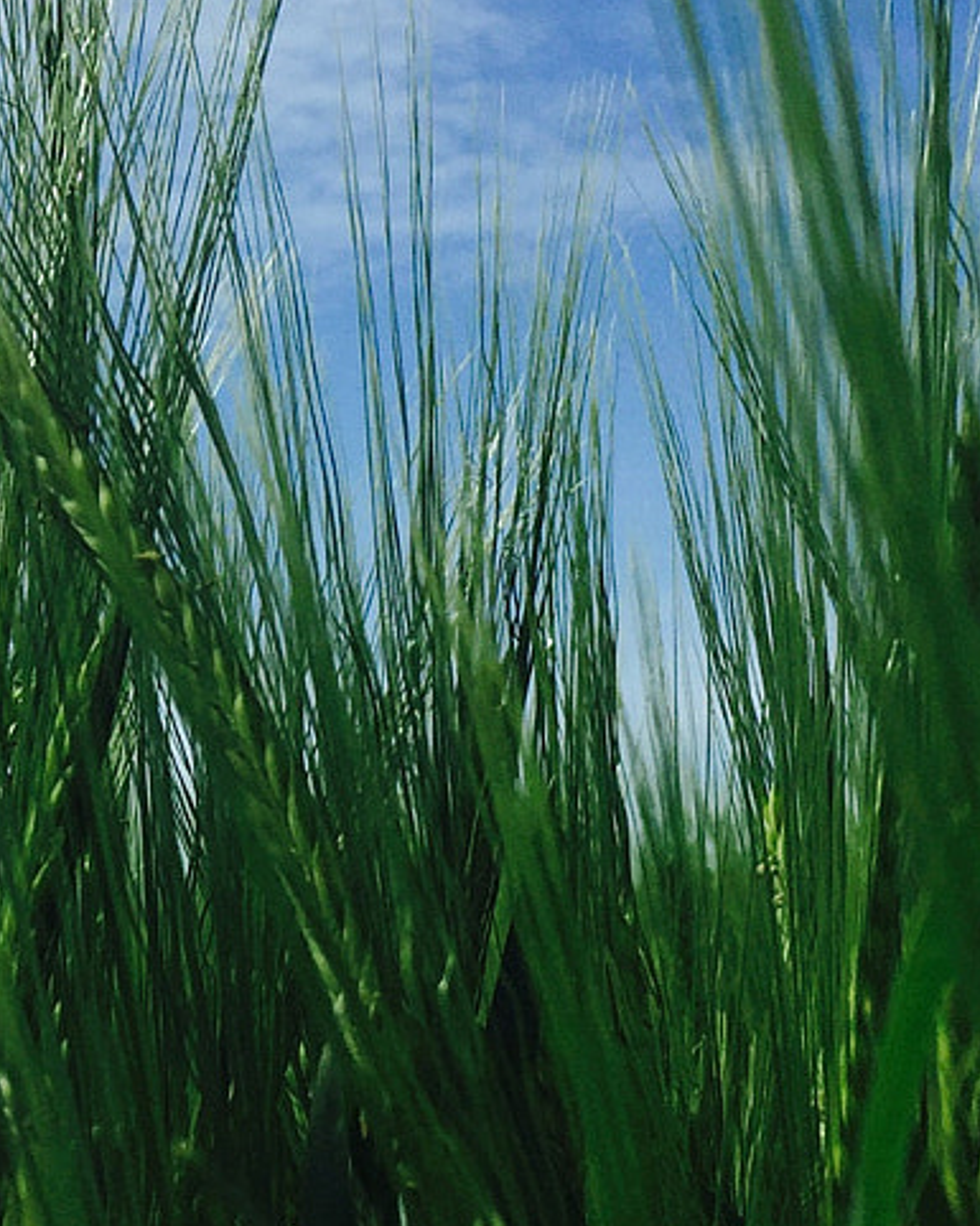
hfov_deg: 15.7
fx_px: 3411
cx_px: -214
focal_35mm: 94
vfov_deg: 20.3
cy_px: 338
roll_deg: +2.5
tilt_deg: +14.4
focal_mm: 4.15
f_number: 2.2
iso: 32
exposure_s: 1/3968
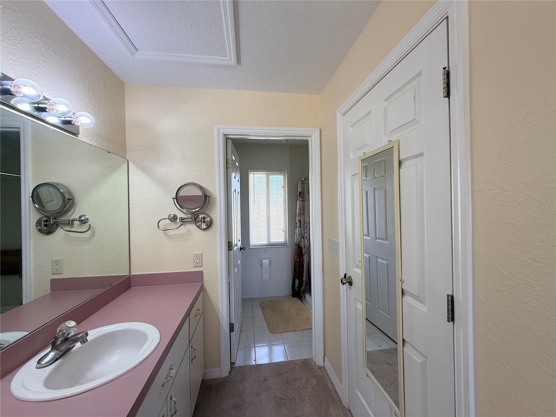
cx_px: 278
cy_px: 208
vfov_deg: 85.7
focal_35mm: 14
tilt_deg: +0.2
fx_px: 225
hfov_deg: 102.1
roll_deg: +1.1
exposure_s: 1/106
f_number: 2.2
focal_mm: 2.22
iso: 64
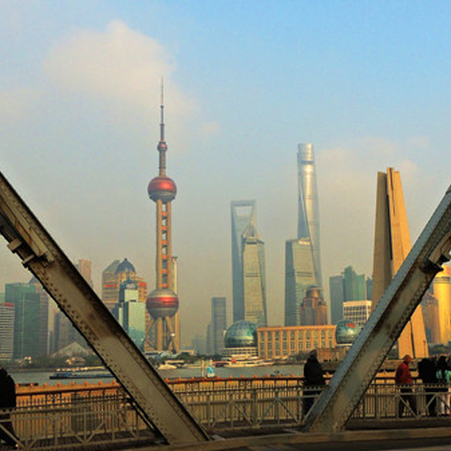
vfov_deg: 38.3
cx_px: 286
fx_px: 649
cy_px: 252
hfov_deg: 38.1
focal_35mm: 44
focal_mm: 4.9
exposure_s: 1/1000
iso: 100
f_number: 3.8
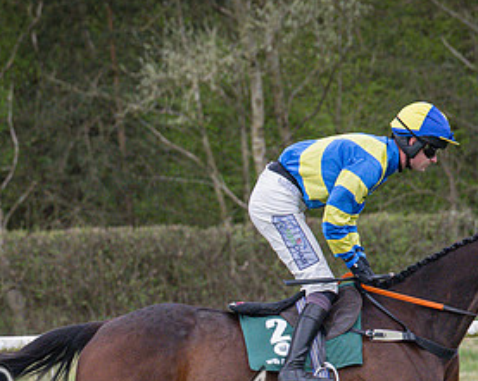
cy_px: 389
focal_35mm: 382
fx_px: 5398
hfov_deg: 5.1
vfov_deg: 4.0
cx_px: 118
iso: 1600
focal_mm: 100
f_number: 4
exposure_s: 1/1000
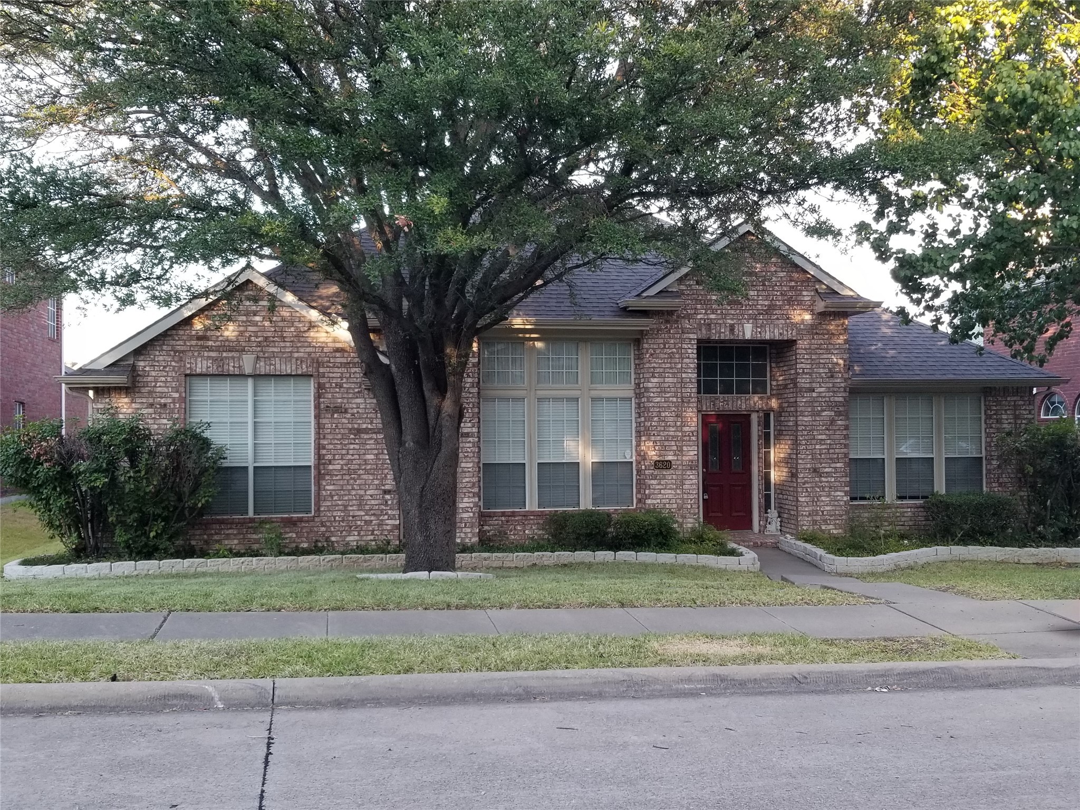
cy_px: 405
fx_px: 811
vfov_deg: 53.1
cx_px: 540
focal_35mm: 26
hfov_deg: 67.3
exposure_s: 1/138
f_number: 1.7
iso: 50
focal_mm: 4.3
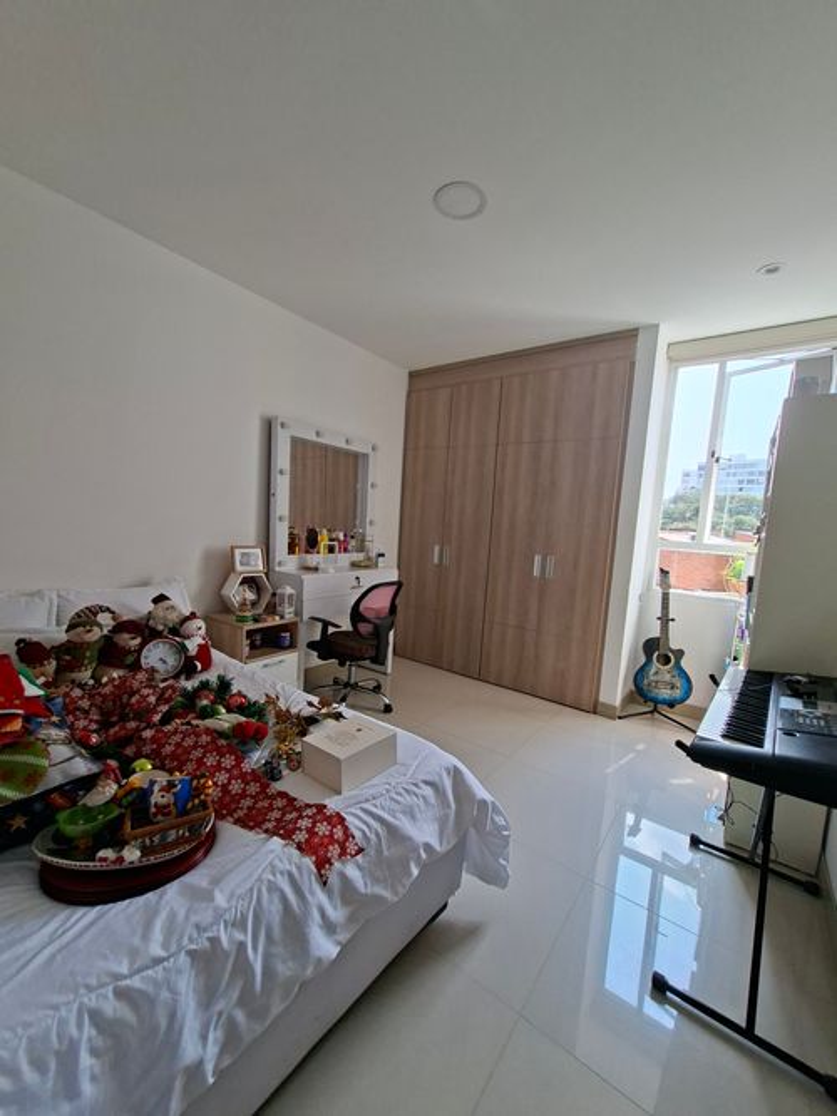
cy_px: 558
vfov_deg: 106.2
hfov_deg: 89.9
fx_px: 419
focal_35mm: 13
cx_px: 418
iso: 40
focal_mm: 1.74
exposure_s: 1/165
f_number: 2.2
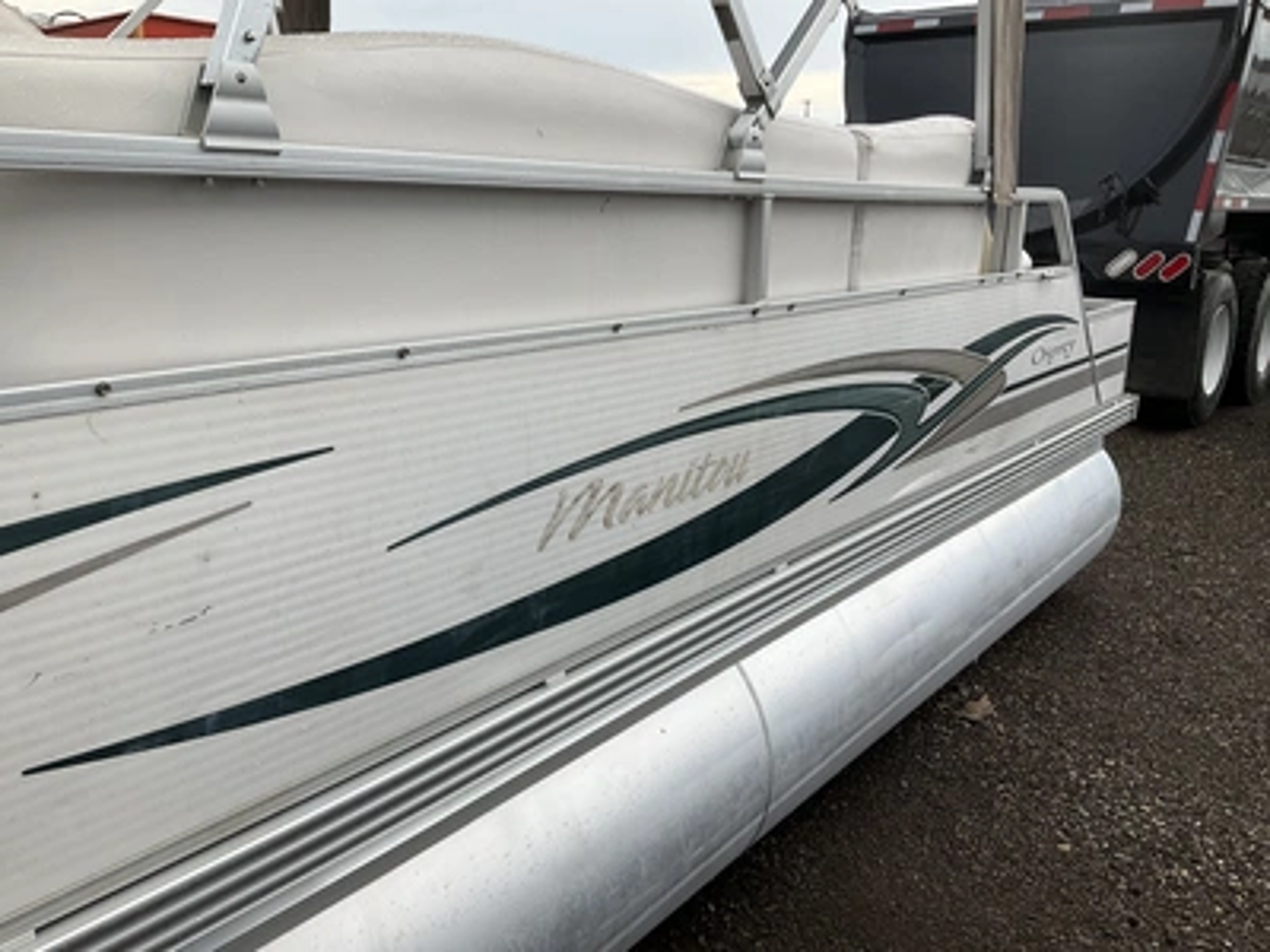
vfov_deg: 48.2
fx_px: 1064
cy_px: 476
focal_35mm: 29
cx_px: 635
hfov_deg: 61.7
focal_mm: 3
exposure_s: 1/1015
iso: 25
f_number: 1.8
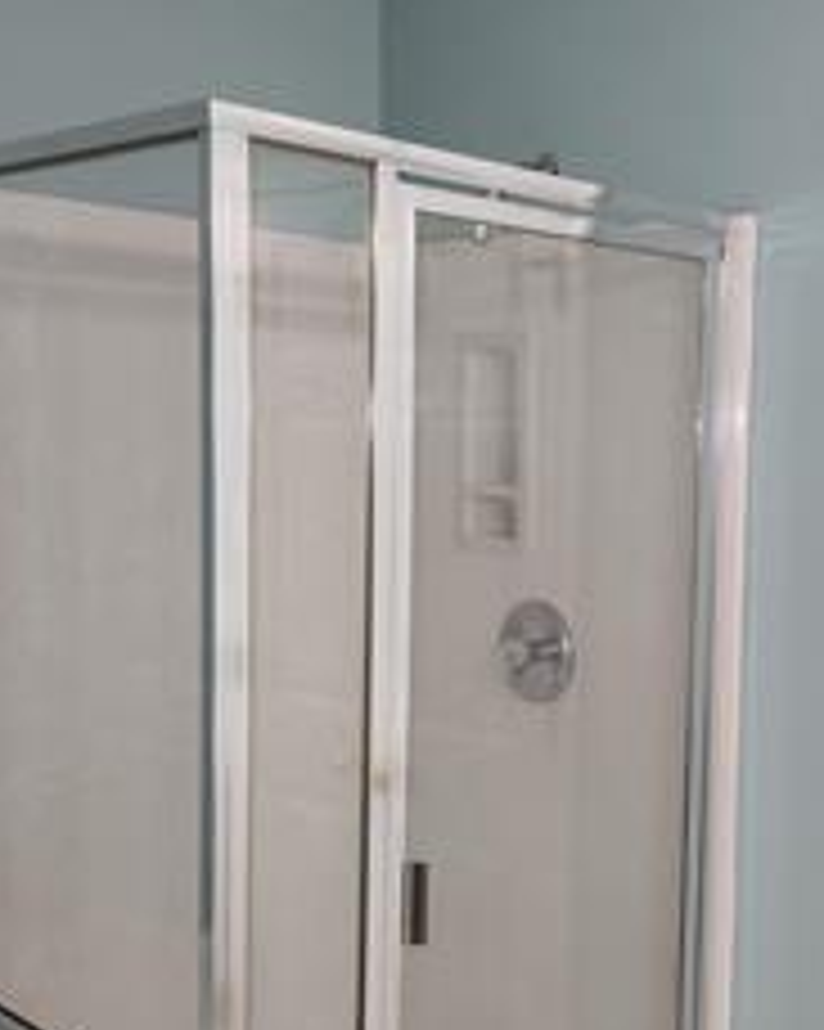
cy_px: 549
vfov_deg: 39.5
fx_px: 1434
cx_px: 648
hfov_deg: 31.3
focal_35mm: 47
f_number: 1.8
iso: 100
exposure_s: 1/60
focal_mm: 5.4
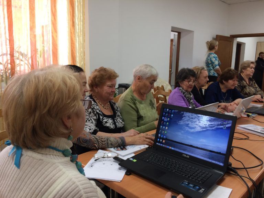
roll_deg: -1.1
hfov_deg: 61.7
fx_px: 221
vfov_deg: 48.2
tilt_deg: -9.8
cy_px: 99
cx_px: 132
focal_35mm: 29
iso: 64
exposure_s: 1/33
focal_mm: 4.15
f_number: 2.2
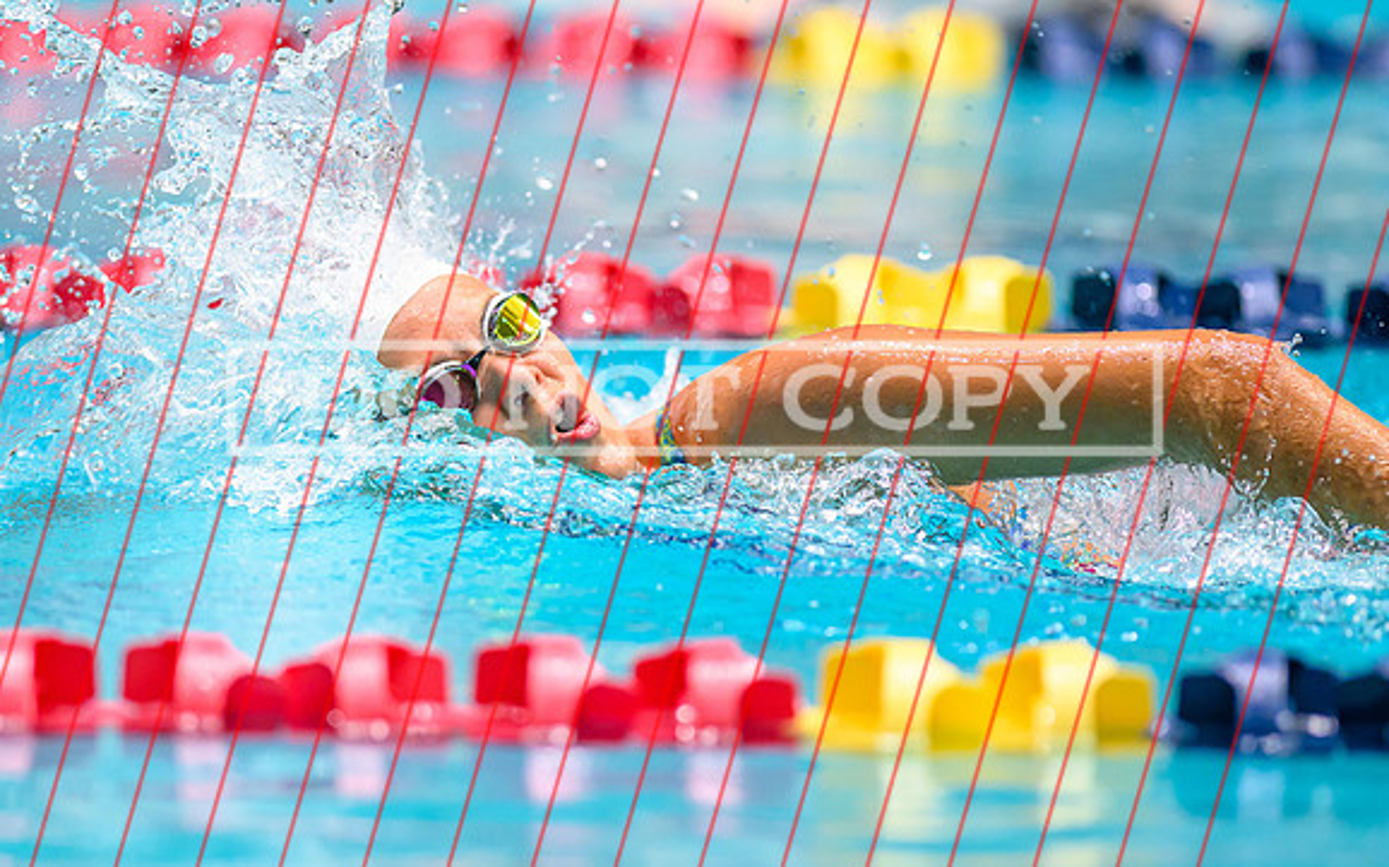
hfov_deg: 4.5
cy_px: 485
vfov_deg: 2.8
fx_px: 17637
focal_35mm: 466
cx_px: 491
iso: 2500
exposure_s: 1/1000
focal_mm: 300
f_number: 2.8
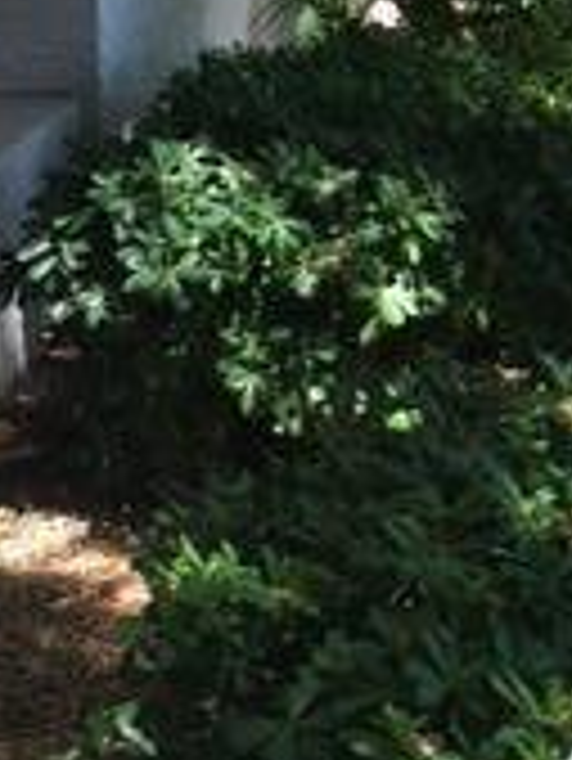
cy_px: 72
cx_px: 464
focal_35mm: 110
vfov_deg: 17.6
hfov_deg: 13.4
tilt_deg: -6.4
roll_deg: -0.6
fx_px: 2420
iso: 25
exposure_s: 1/143
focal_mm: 4.15
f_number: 2.2
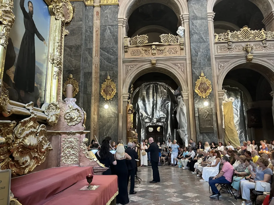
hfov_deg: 67.3
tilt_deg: +11.0
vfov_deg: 53.1
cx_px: 137
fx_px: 206
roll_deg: +1.2
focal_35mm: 26
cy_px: 102
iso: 500
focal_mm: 5.1
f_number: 1.6
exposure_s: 1/50
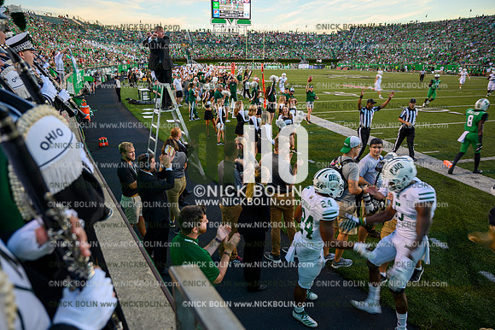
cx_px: 248
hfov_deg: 73.8
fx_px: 330
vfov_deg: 53.1
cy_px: 165
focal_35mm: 24
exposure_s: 1/50
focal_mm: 24
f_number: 4
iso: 100
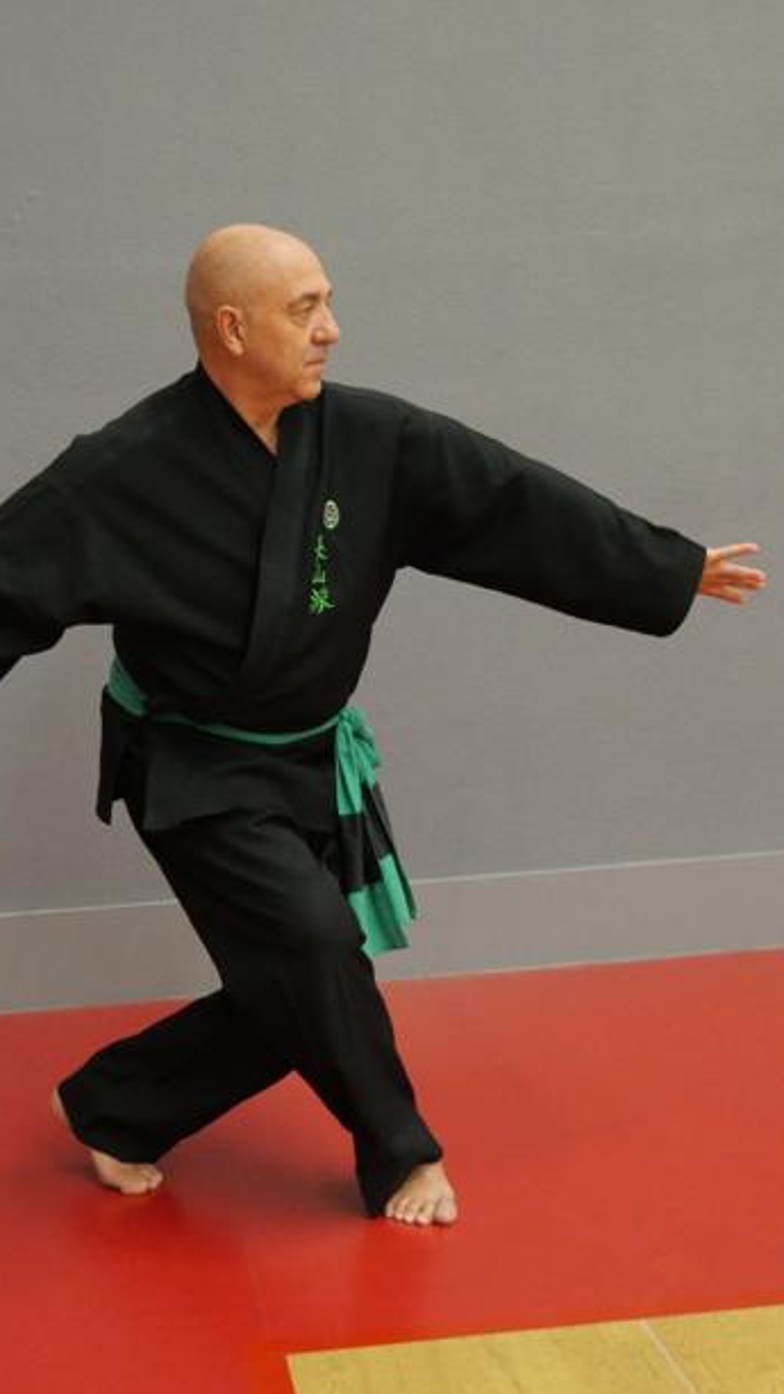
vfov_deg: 39.2
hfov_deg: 22.6
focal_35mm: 53
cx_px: 298
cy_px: 704
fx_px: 1958
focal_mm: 18
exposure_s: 1/60
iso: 2000
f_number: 3.9
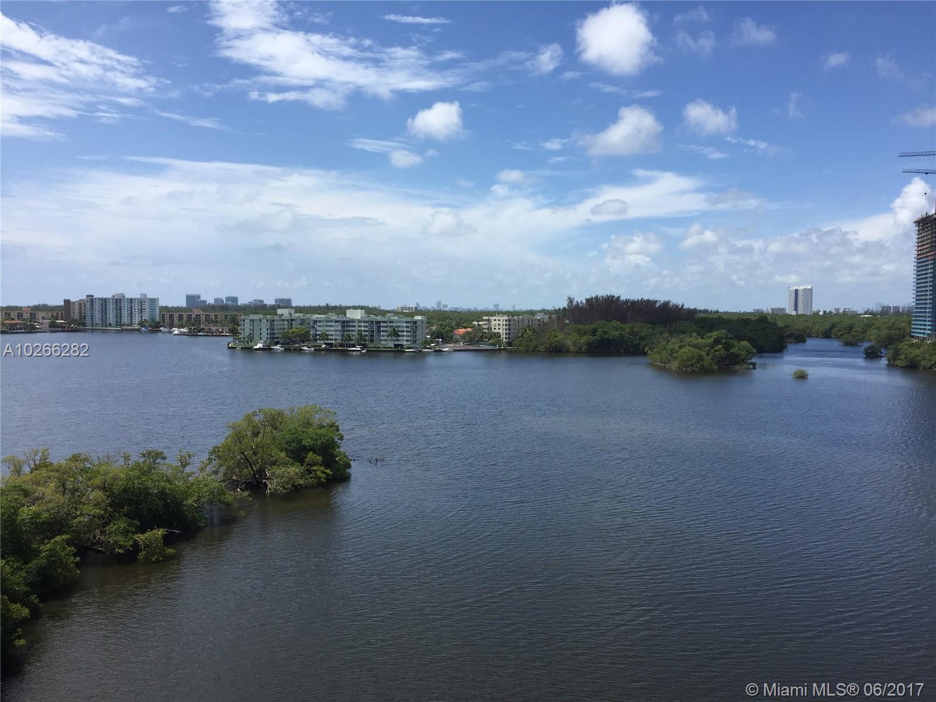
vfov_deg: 48.2
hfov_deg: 61.7
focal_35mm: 29
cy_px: 351
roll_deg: -0.1
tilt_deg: -2.0
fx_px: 784
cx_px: 468
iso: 32
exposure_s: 1/2475
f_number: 2.2
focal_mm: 4.15
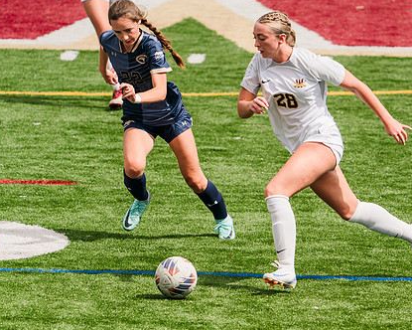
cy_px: 159
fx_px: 6219
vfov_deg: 3.0
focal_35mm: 510
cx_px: 317
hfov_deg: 3.8
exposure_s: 1/1600
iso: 320
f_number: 6.3
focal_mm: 344
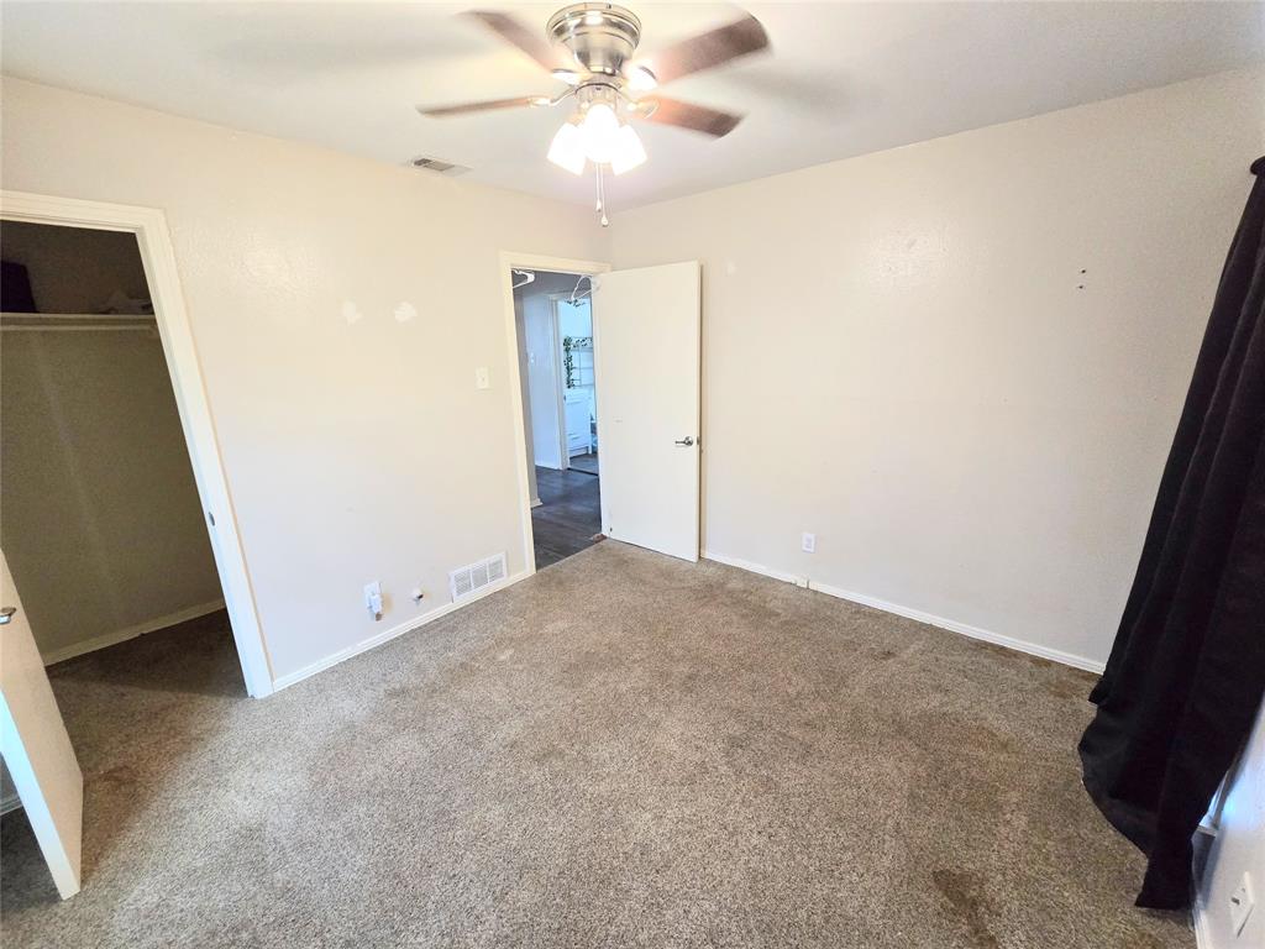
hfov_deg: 106.2
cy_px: 474
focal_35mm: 13
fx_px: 475
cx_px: 632
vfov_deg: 89.9
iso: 500
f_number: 2.2
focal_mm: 2.2
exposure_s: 1/60
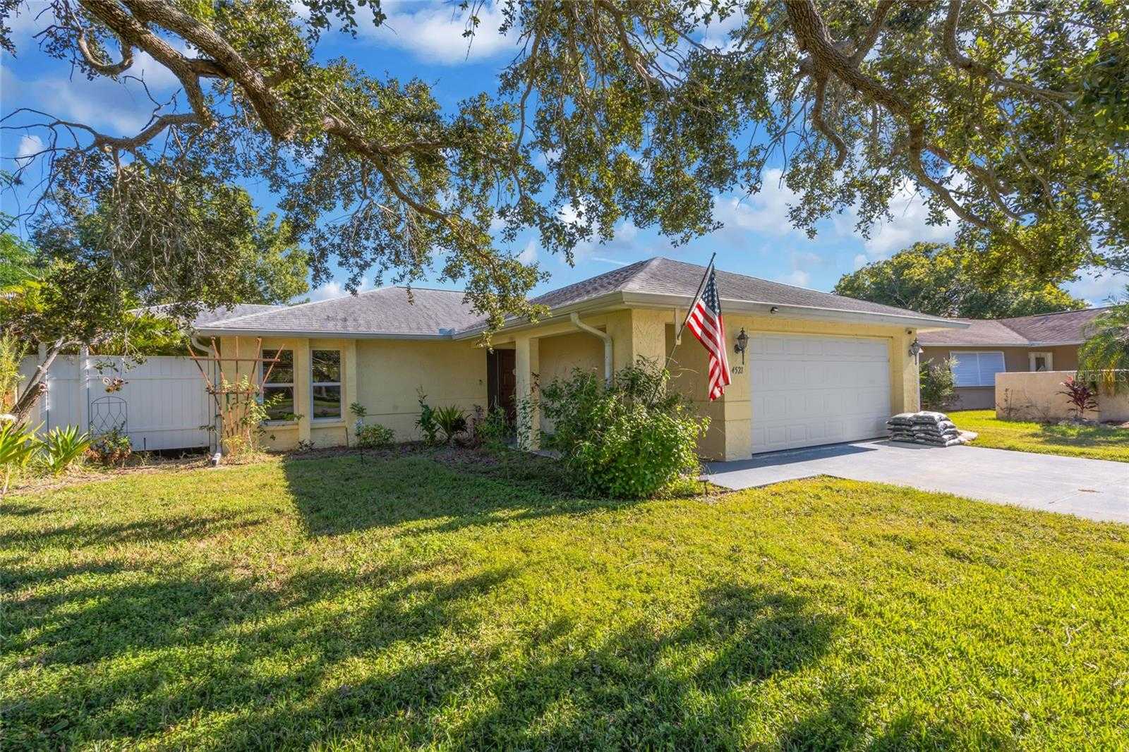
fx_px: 502
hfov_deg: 96.7
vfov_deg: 73.7
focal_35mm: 16
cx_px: 564
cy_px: 376
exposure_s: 1/30
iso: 100
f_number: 16
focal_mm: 16
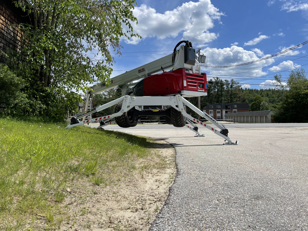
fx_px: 231
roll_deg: +1.6
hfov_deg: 67.3
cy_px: 116
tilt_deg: +0.6
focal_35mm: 26
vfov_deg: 53.1
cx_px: 154
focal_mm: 4.2
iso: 32
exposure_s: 1/5051
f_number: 1.6
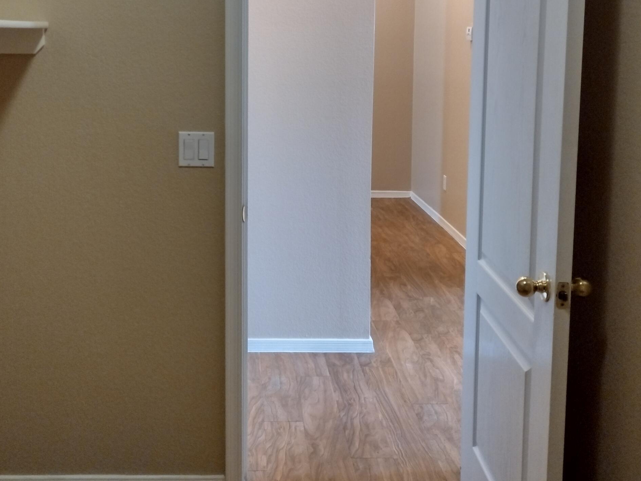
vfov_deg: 32.9
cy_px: 115
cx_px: 254
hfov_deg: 43.6
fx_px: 796
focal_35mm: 43
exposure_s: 1/40
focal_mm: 4.71
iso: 819
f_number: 1.7
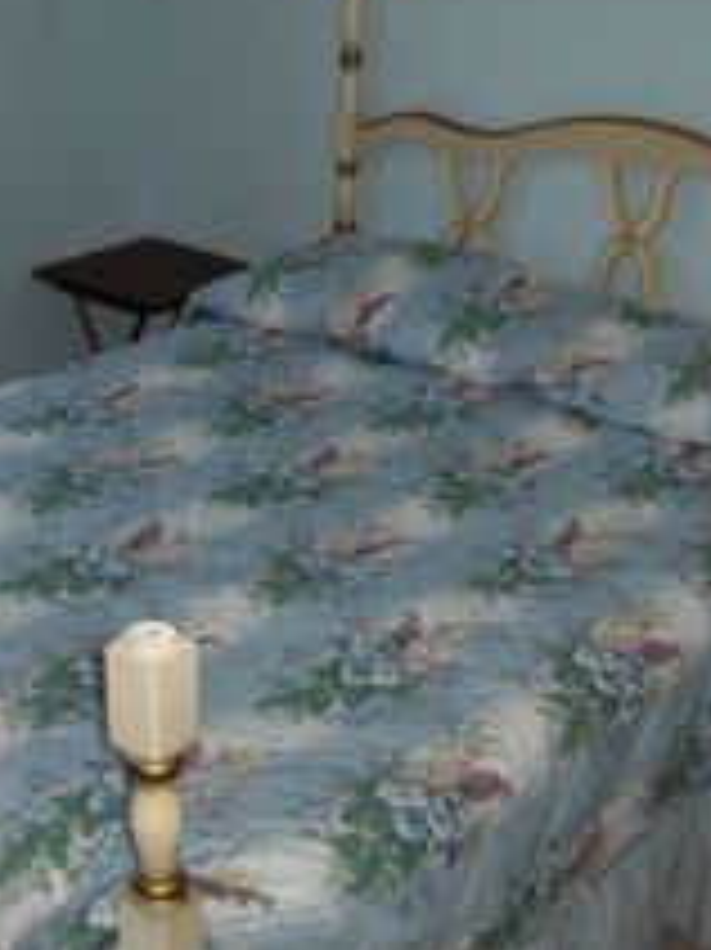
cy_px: 338
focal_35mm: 61
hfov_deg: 24.0
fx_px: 1672
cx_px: 320
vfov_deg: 31.5
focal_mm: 7.5
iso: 100
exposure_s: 1/60
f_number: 2.8
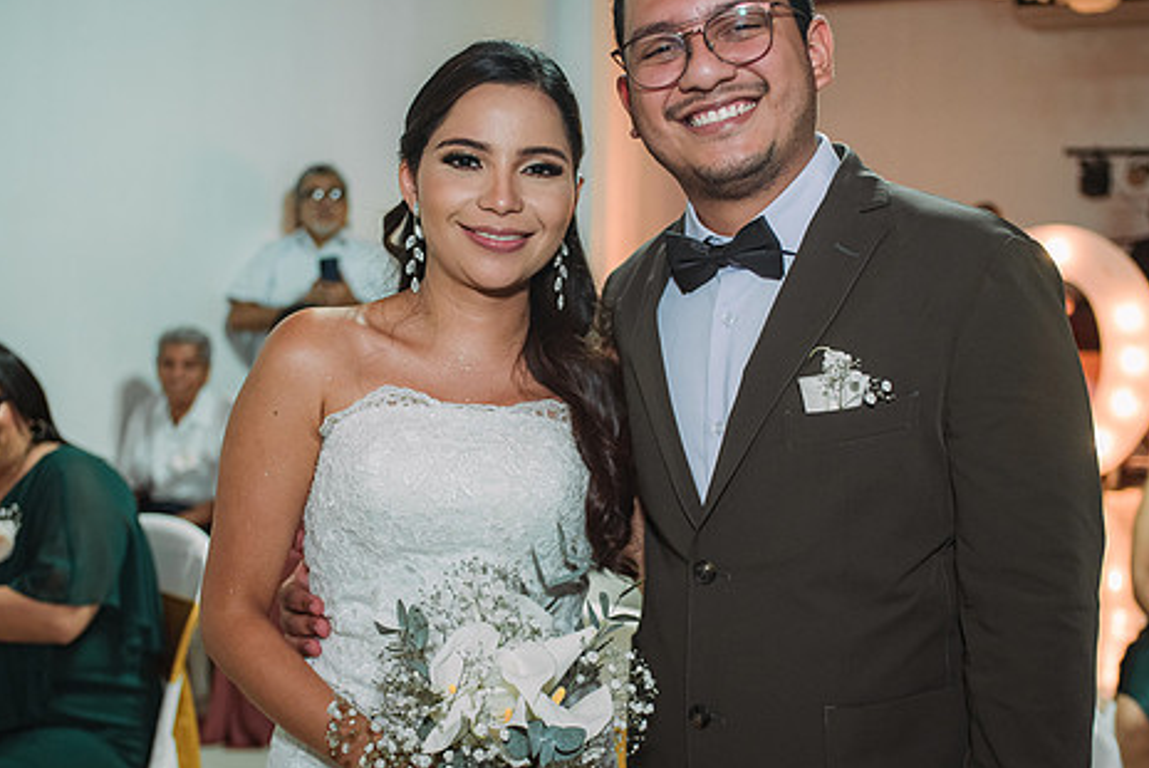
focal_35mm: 45
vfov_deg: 29.9
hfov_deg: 43.6
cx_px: 566
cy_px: 376
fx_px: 1437
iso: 1600
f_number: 2.8
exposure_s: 1/125
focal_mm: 35
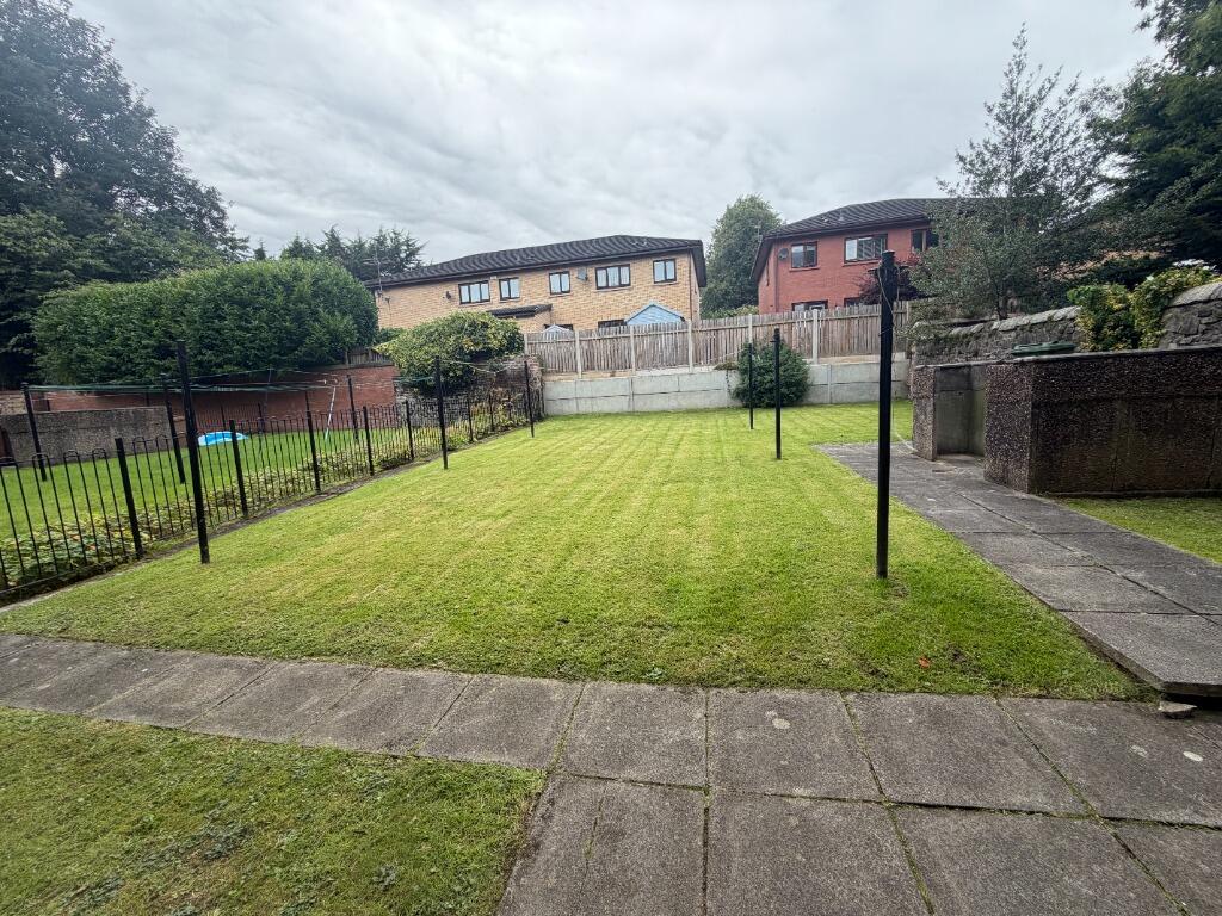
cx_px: 611
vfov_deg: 85.7
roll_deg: +3.4
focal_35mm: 14
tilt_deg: -8.0
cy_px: 458
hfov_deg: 102.1
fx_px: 494
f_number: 2.2
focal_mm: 2.22
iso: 50
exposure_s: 1/502
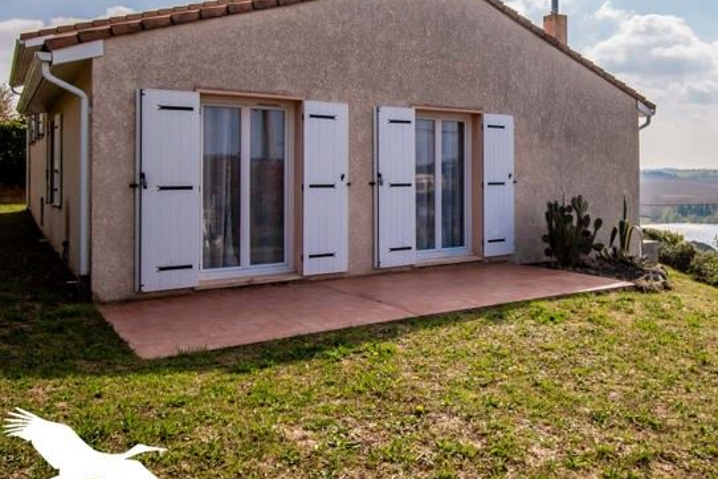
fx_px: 618
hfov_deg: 58.2
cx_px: 509
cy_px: 167
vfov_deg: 41.8
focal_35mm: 31
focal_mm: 14
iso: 100
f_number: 5
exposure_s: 1/1000
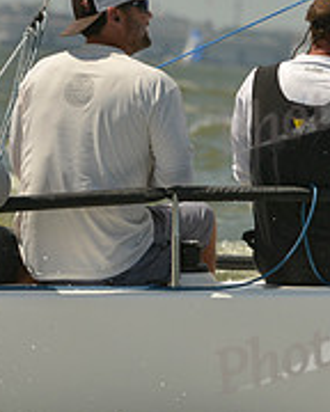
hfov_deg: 2.0
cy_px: 248
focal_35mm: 758
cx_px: 99
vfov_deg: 2.6
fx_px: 9254
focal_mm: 250
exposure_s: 1/1600
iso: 280
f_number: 9
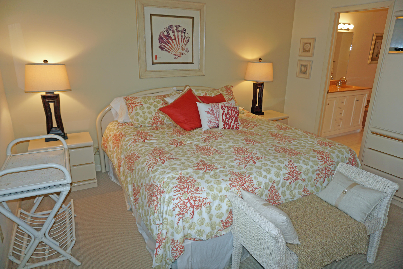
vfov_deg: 53.1
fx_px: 269
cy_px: 134
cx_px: 202
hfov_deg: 73.7
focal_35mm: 24
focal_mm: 16
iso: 250
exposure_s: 1/60
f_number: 3.5
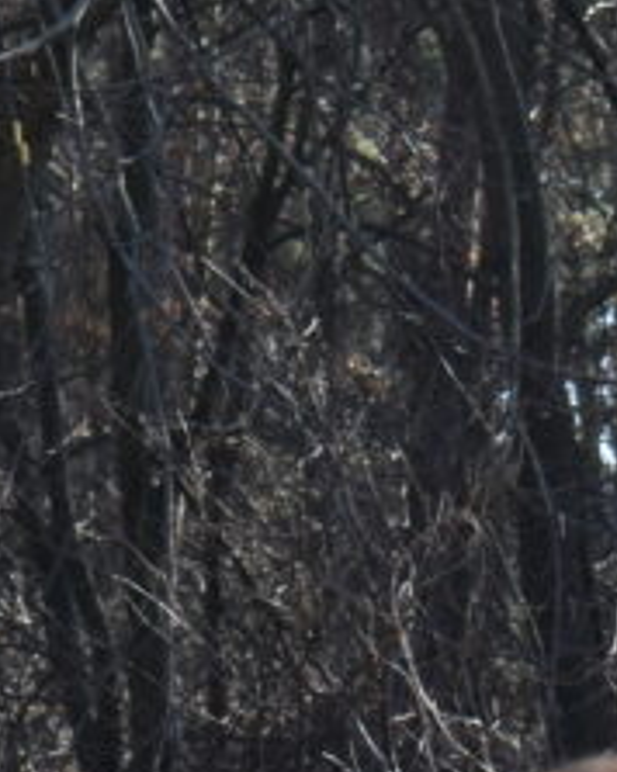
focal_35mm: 417
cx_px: -1120
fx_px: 9521
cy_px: 824
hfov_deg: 3.6
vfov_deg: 4.6
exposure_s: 1/250
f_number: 8
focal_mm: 55
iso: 400
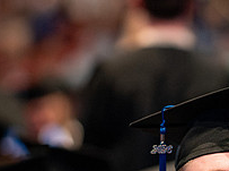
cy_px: 181
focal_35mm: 381
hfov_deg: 5.2
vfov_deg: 3.9
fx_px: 2513
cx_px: 254
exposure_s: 1/320
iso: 3200
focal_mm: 105
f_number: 1.4
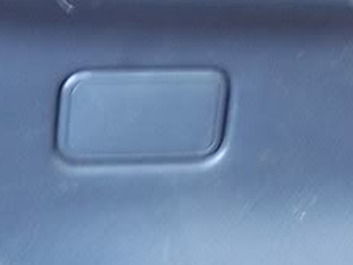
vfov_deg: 6.4
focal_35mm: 229
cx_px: 91
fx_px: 2335
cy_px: 369
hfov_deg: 8.6
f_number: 3.2
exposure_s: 1/15
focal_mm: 10.7
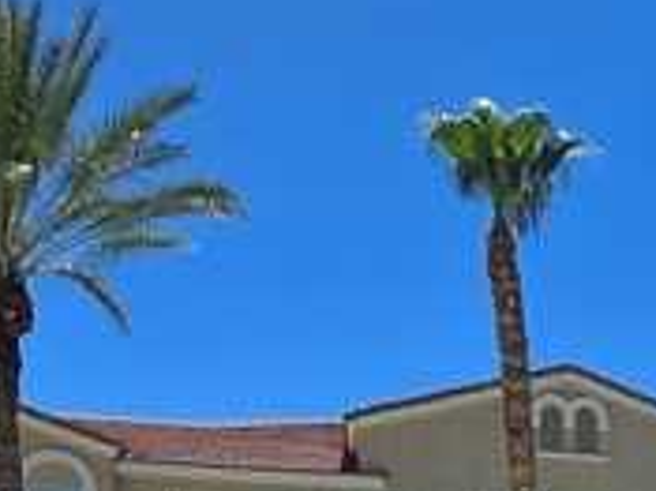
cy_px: 817
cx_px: 971
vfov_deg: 16.8
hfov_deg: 21.7
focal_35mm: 76
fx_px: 1439
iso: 40
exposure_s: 1/3273
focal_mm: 2.2
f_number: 1.9
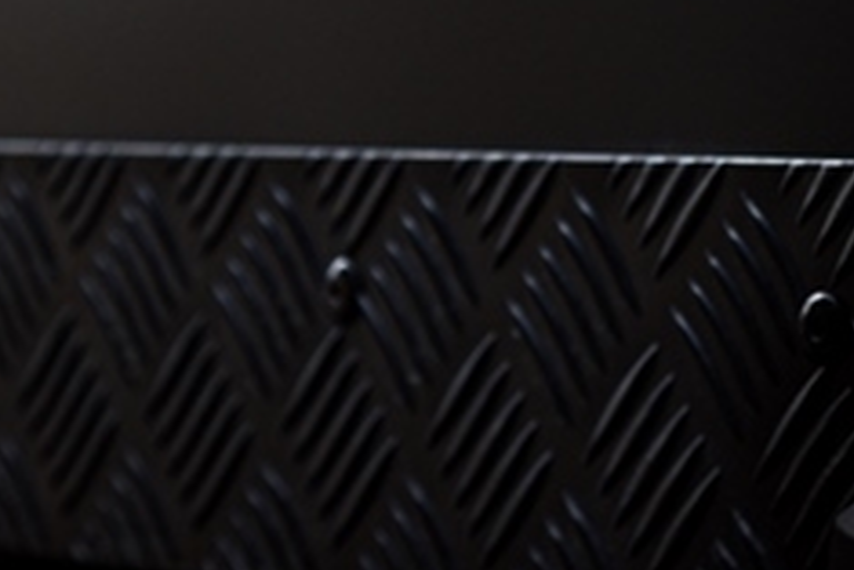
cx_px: 892
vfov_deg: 6.1
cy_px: -102
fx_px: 5341
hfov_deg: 9.1
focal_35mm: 225
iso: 200
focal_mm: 58
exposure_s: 1/160
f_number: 5
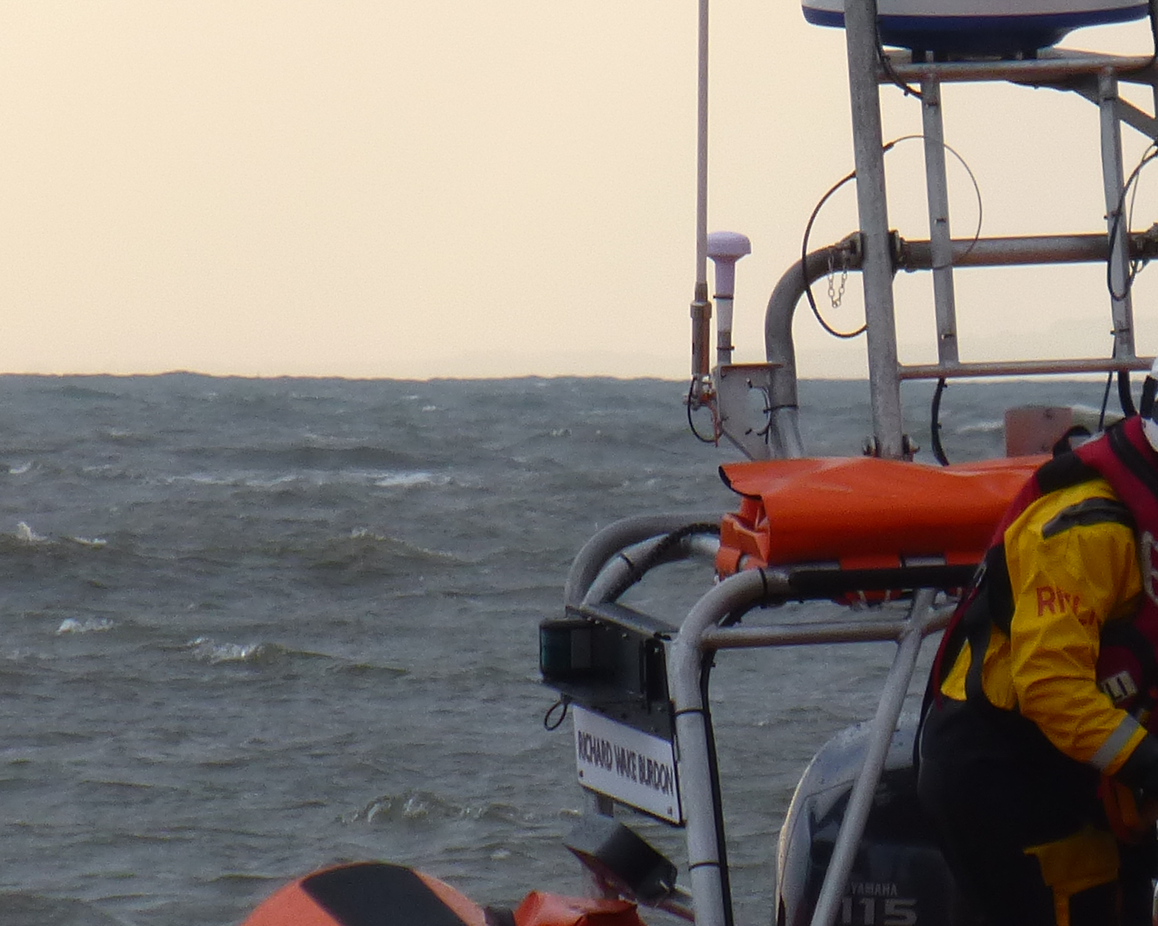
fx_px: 24642
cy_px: 687
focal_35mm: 719
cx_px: 1073
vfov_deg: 2.2
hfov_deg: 2.7
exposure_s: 1/125
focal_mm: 44.4
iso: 100
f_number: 5.7
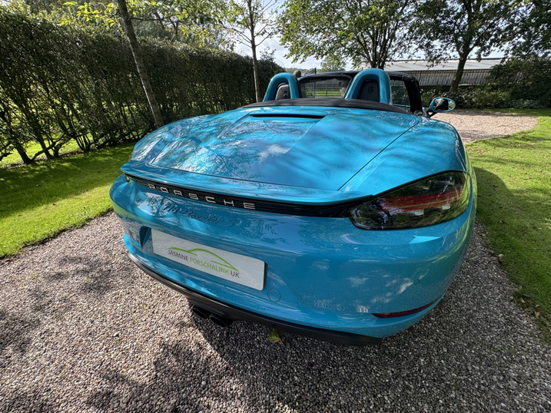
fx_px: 239
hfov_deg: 98.1
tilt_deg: -29.1
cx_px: 282
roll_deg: +3.3
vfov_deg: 81.7
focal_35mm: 15
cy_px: 216
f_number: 2.2
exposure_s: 1/443
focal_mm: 2.22
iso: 40
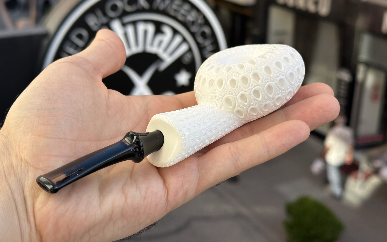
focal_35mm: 51
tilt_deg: -20.1
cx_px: 194
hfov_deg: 39.6
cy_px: 105
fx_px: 538
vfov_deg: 25.3
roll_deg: -1.2
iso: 64
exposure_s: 1/1120
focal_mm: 6.86
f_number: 1.78
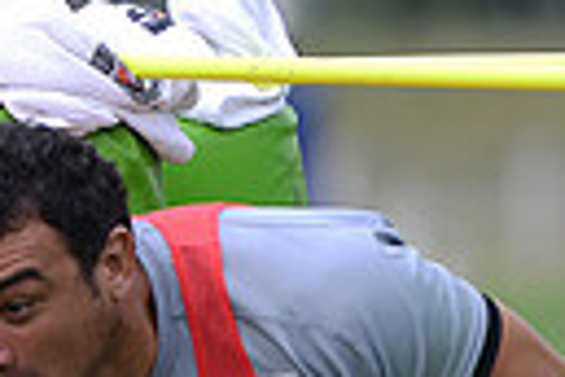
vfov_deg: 1.0
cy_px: 774
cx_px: 758
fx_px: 21186
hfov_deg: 1.5
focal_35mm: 1350
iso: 200
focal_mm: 300
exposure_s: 1/800
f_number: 4
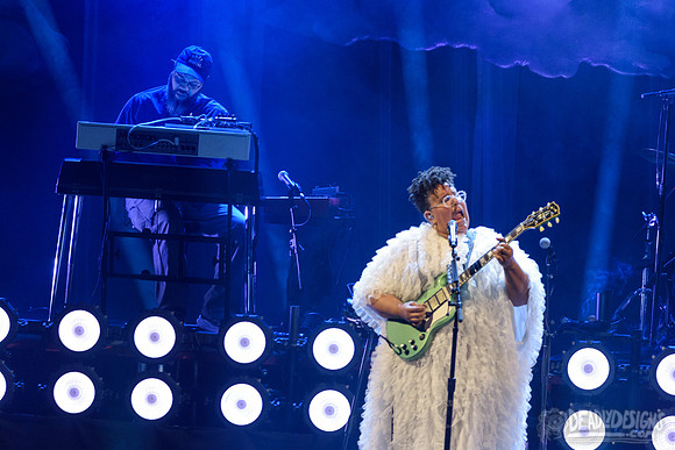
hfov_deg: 6.2
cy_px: 223
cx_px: 352
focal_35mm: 332
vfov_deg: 4.1
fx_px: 6221
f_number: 5.6
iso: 2500
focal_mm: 310
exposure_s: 1/320
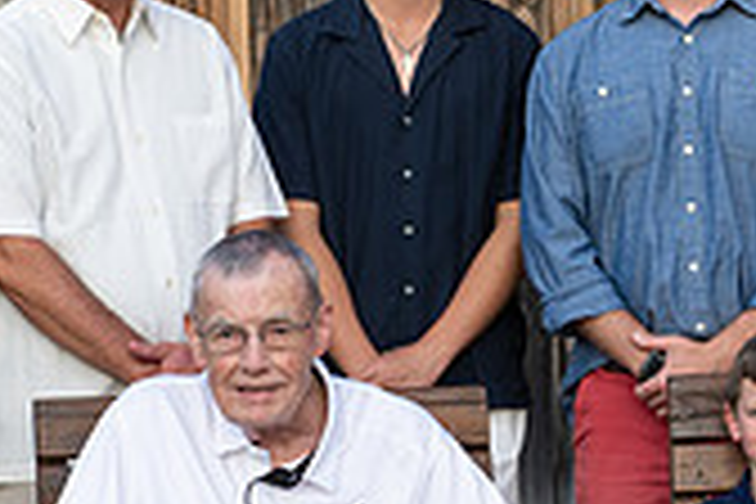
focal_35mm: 188
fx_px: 3948
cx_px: 481
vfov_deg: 7.3
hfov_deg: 10.9
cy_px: 376
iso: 200
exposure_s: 1/500
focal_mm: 50
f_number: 2.8
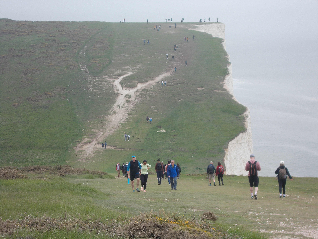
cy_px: 120
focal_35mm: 113
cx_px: 159
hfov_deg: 17.4
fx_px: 1038
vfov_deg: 13.1
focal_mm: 20.1
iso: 80
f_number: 6
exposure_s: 1/250
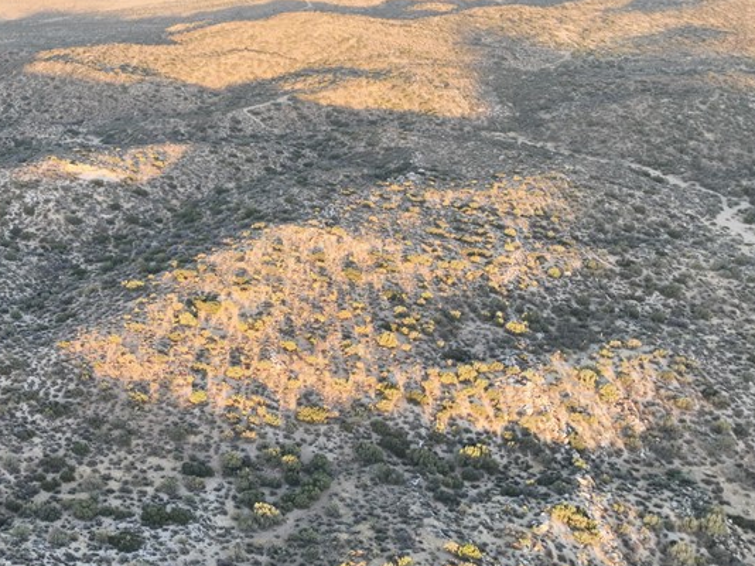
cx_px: 143
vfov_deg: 31.4
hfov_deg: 39.5
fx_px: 1003
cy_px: 221
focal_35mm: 46
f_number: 2.8
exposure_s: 1/500
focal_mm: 12.29
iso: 150
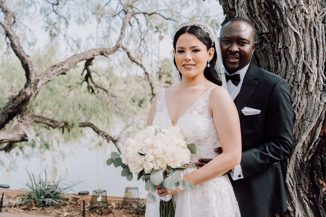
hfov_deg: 42.3
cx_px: 163
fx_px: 421
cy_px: 108
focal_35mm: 46
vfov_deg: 28.9
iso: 250
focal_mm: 46.5
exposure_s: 1/500
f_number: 5
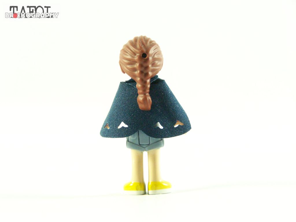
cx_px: 148
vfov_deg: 11.6
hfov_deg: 15.4
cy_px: 111
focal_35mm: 128
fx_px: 1095
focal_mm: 21.2
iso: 400
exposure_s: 1/60
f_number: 3.6
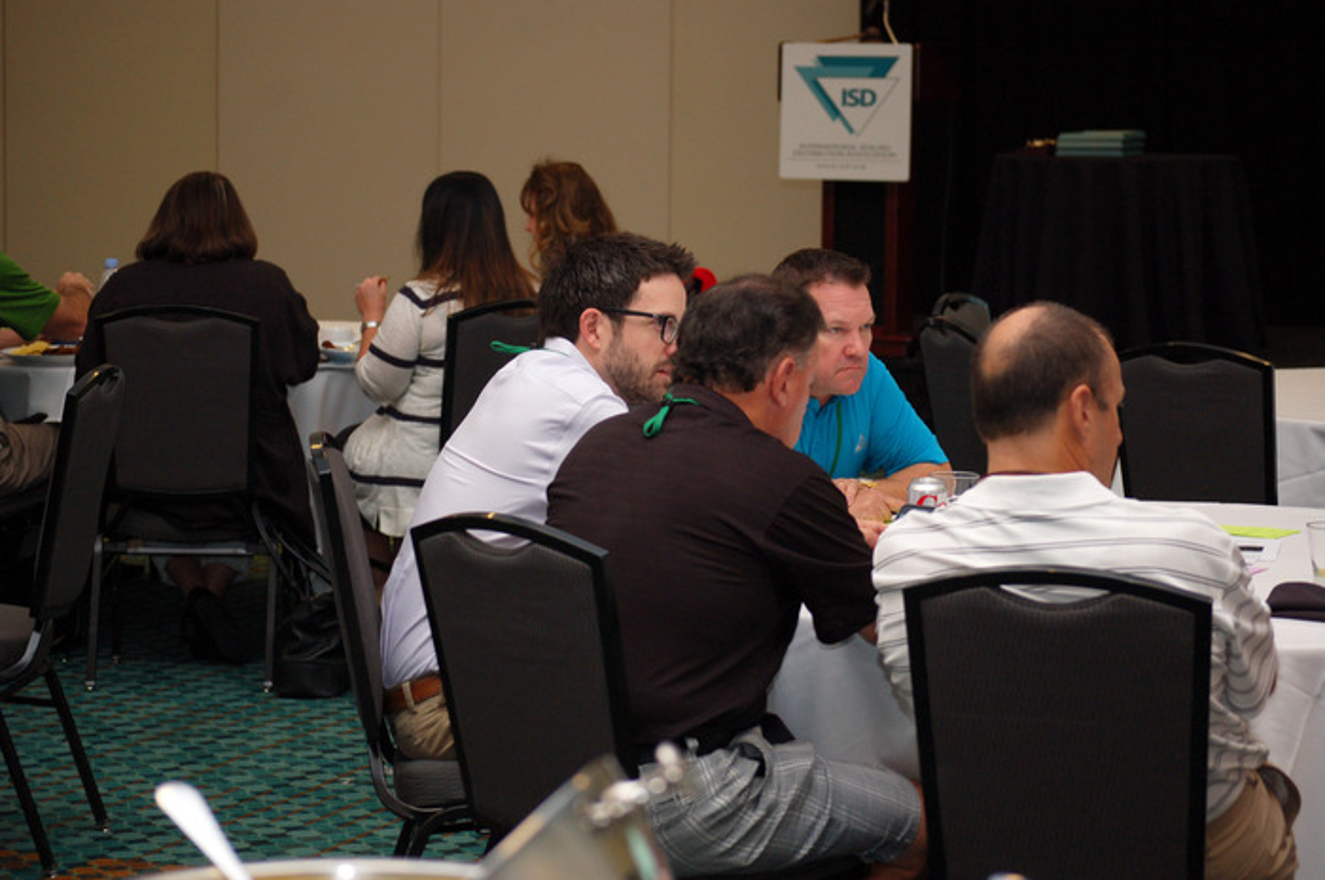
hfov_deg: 20.6
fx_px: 3639
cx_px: 662
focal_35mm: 99
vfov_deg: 13.8
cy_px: 440
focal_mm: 66
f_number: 4.2
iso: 400
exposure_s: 1/60
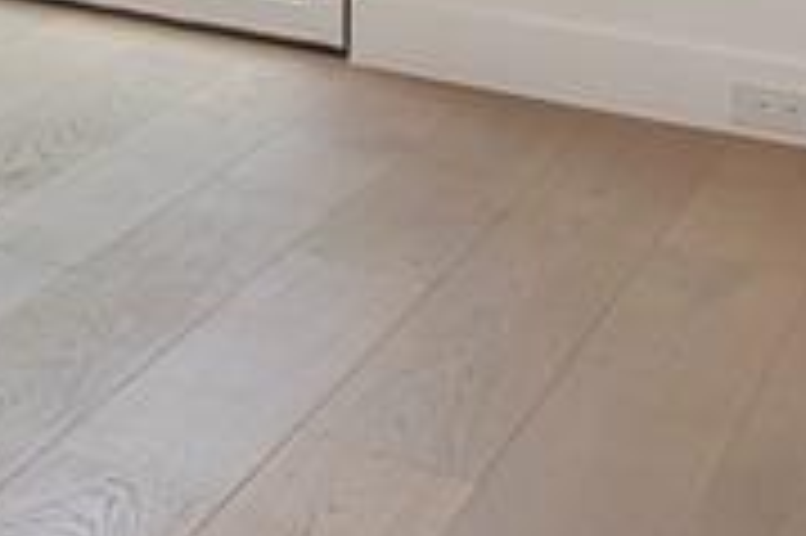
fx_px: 1924
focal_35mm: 86
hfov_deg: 16.0
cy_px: -545
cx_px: -968
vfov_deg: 13.5
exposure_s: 1/40
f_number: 11
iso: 100
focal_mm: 10
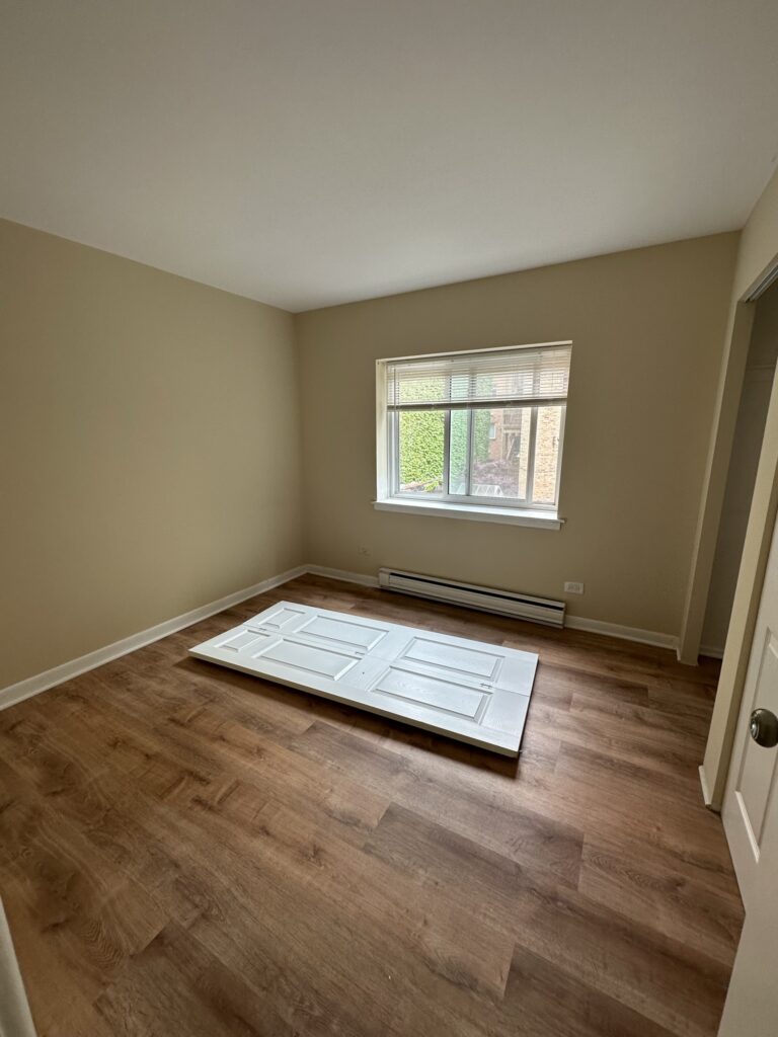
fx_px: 420
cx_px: 389
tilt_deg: -11.7
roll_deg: -0.6
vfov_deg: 102.1
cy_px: 518
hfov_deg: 85.7
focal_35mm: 14
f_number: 2.2
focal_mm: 2.22
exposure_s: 1/120
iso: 64
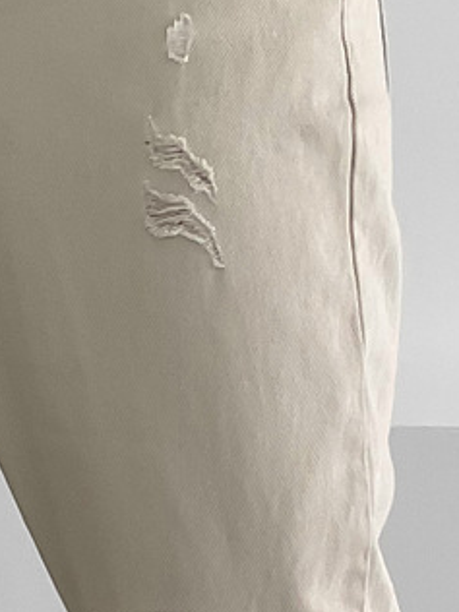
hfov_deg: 10.0
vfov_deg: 13.2
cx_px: -12
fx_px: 2599
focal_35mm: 147
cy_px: 670
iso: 50
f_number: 1.8
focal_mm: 3
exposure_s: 1/120
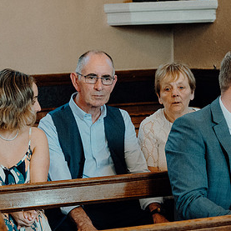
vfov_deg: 13.6
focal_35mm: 128
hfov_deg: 13.5
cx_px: 18
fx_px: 966
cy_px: 147
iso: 3200
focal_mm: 48
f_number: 3.5
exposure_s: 1/200
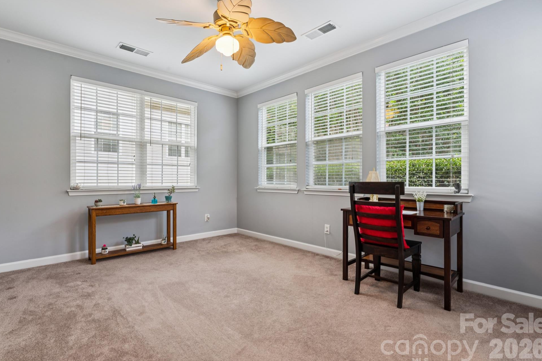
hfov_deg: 91.1
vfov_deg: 68.5
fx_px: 266
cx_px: 262
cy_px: 177
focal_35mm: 18
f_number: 13
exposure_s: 1/2.5
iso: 100
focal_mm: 16.6
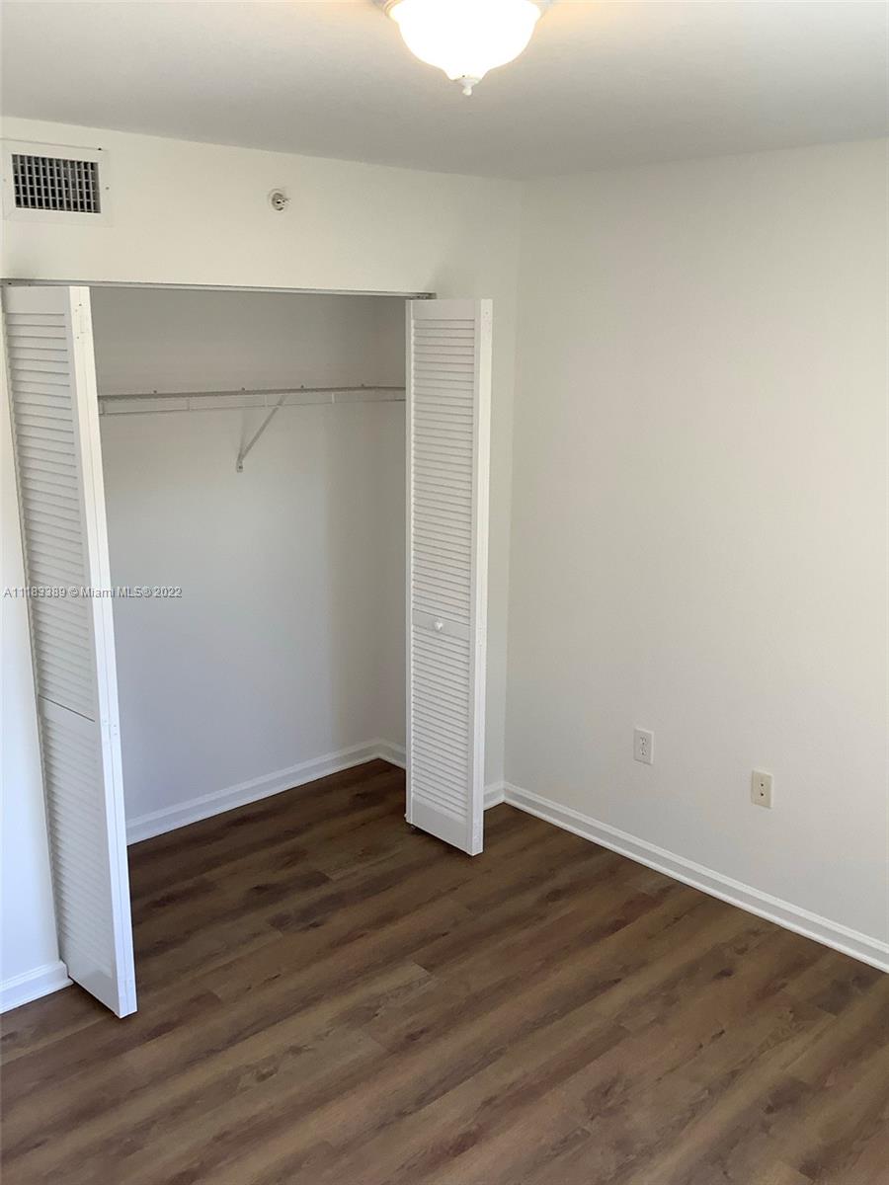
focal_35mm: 31
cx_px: 444
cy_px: 592
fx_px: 1062
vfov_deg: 58.4
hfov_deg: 45.4
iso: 50
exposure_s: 1/60
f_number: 2.4
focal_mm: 3.3
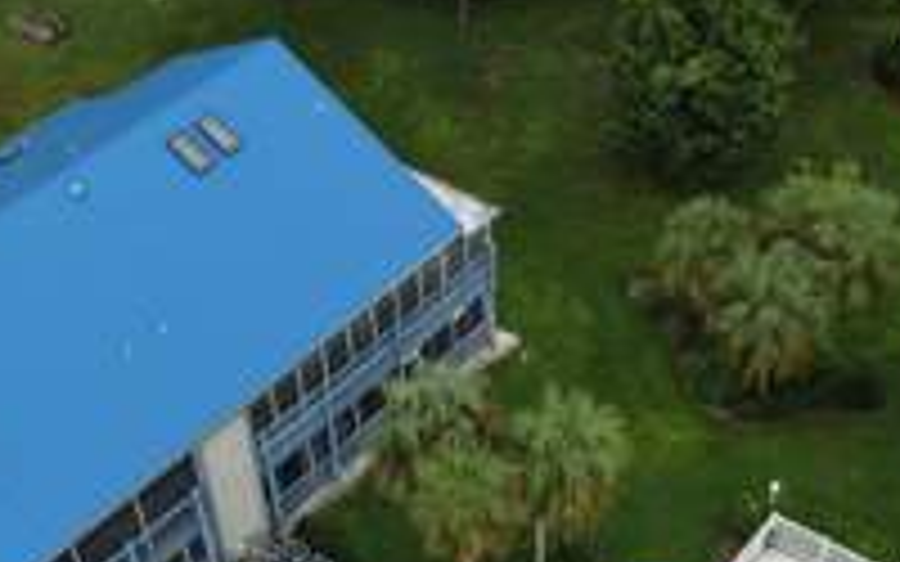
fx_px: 1496
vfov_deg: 19.8
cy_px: 708
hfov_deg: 33.4
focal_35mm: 61
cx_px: 526
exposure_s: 1/80
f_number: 1.8
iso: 170
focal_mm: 8.67
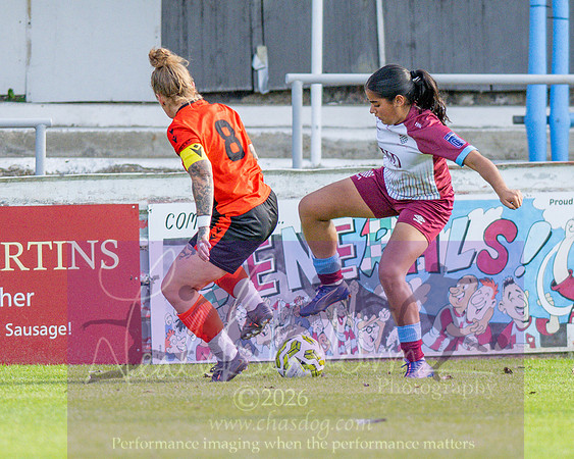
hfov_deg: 2.0
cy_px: 308
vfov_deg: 1.6
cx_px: 257
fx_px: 16230
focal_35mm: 956
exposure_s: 1/3200
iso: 900
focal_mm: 300
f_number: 2.8
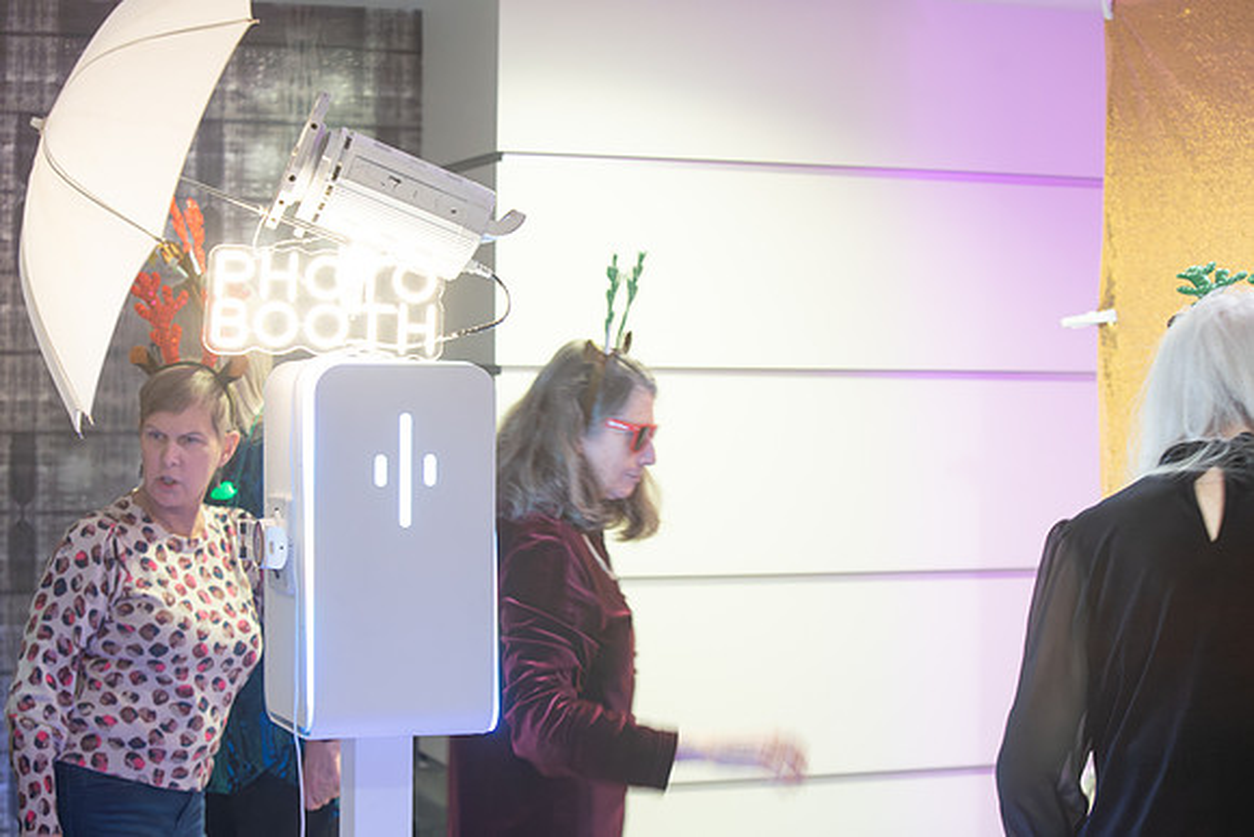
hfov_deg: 28.8
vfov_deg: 19.5
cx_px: 627
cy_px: 418
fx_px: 2439
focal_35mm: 70
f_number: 4.5
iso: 2000
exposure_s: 1/40
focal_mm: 70
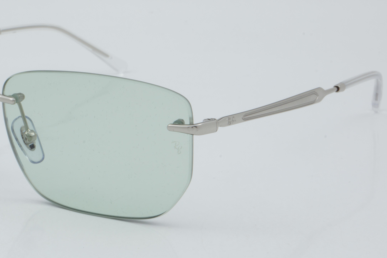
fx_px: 1204
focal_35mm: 112
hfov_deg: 18.2
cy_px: 127
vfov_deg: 12.2
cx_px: 102
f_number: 29
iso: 100
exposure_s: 1/4
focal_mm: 50
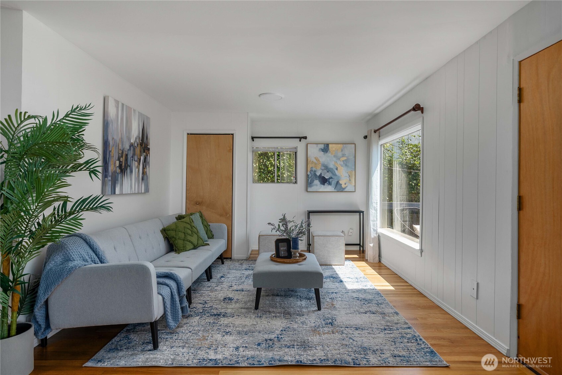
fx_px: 281
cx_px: 281
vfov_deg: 67.4
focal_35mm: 18
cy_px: 188
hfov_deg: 90.0
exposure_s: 1/30
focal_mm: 18
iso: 400
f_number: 6.3
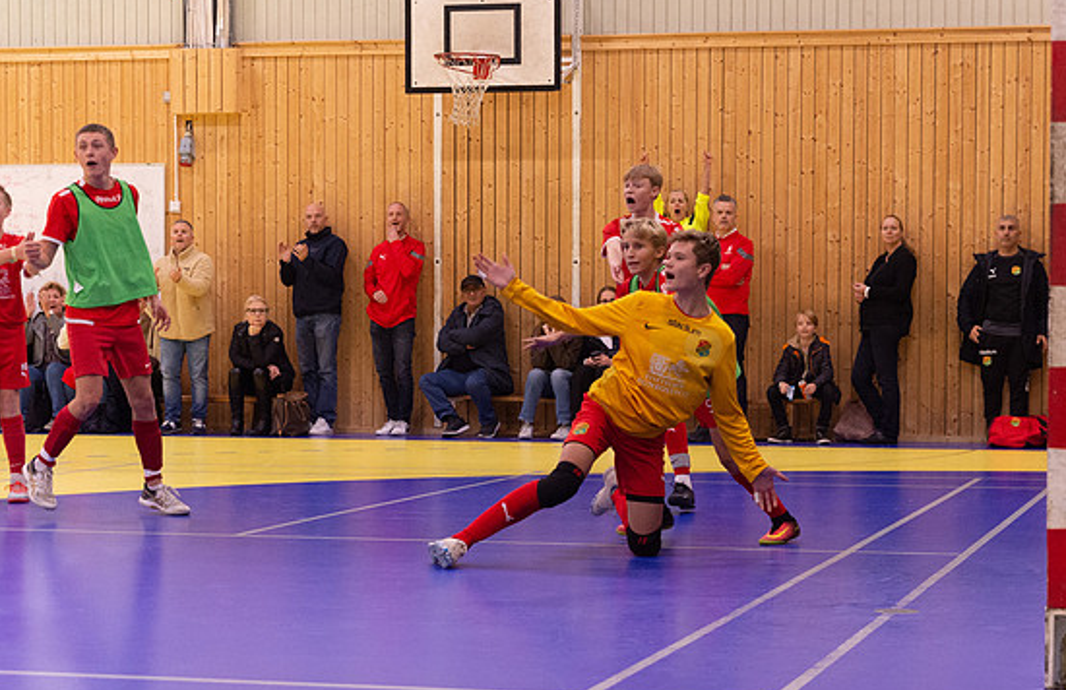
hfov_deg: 23.3
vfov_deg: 15.2
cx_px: 649
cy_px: 422
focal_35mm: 88
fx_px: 2582
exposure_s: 1/400
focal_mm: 70
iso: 4500
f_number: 3.2
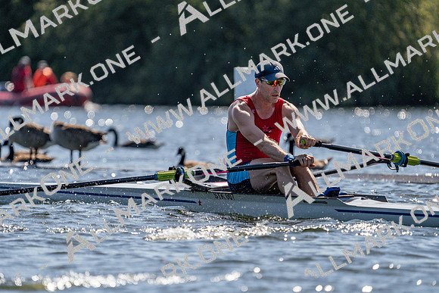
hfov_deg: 4.5
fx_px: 5598
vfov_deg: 3.0
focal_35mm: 459
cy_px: 146
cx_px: 220
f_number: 6.3
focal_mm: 459
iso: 250
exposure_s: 1/2000
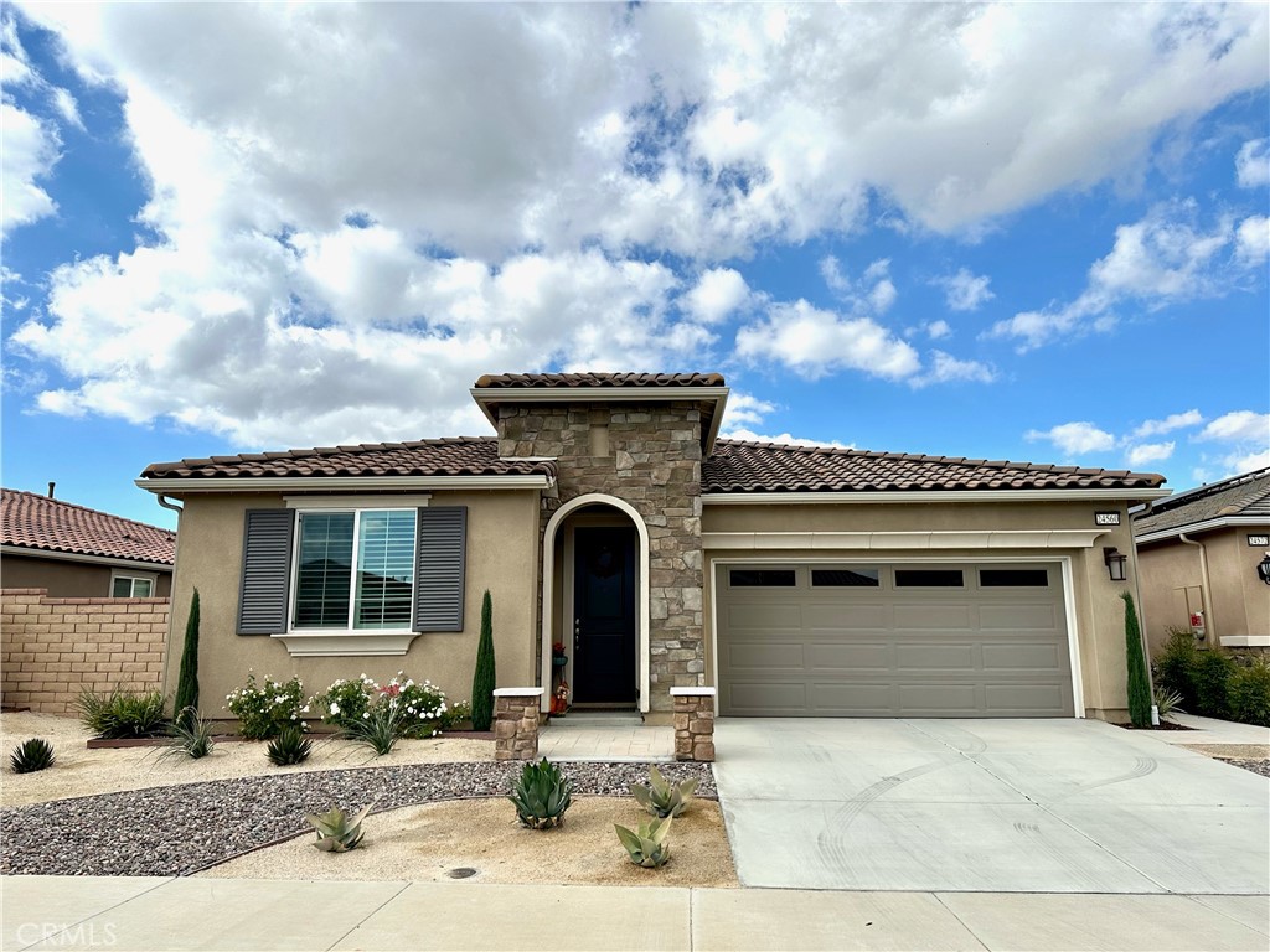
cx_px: 635
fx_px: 881
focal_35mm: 24
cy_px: 476
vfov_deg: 56.8
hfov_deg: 71.6
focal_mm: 6.86
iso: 80
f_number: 1.78
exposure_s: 1/6623
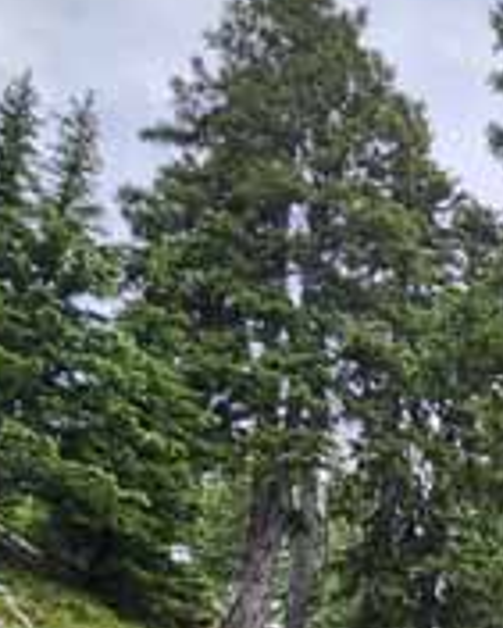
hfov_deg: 33.1
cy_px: 664
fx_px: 669
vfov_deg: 41.7
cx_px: 615
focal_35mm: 36
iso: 50
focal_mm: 2.2
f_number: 2.2
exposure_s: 1/1100
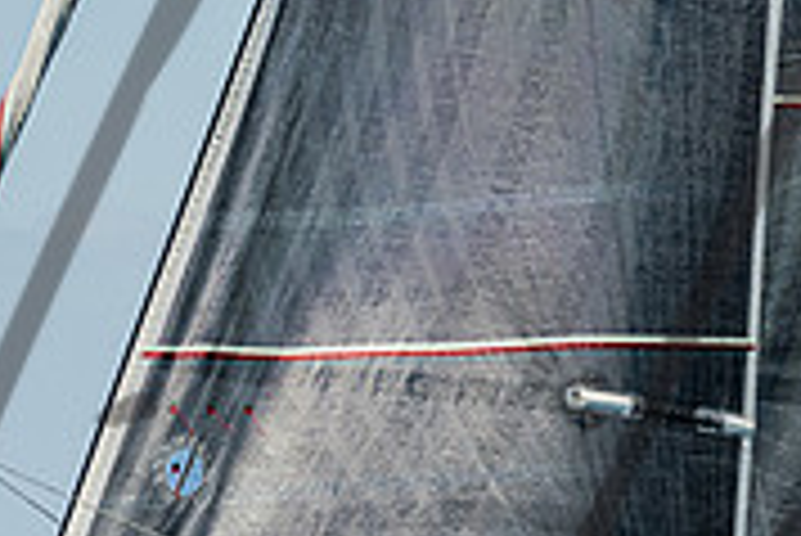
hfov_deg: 3.9
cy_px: 710
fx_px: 11646
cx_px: 1080
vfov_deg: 2.6
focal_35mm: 523
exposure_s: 1/1250
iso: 320
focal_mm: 135
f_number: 5.6
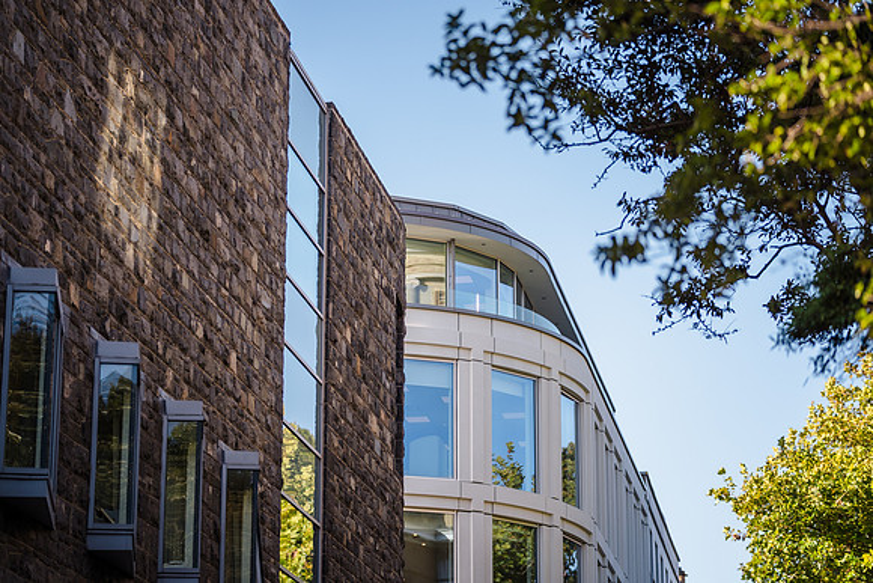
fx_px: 2318
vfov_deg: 14.3
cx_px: 442
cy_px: 292
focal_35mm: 96
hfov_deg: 21.3
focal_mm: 93
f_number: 2.8
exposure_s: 1/2500
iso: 500
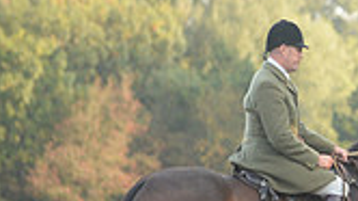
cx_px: 623
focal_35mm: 567
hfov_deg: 3.8
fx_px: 5377
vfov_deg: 2.1
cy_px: 158
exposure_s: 1/1000
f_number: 2.8
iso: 1000
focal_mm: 155
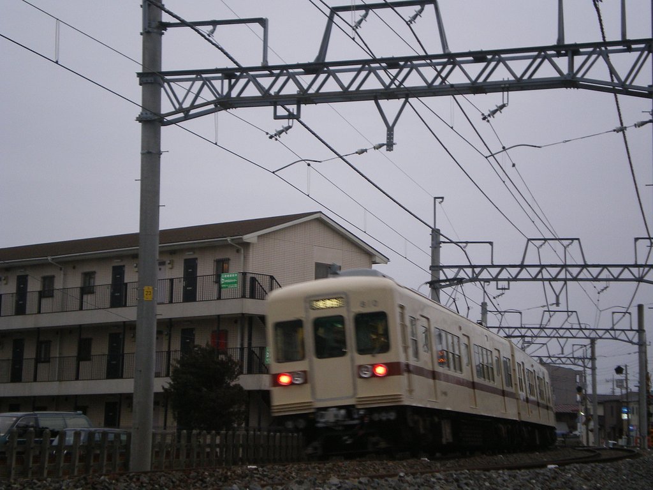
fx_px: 1396
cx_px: 326
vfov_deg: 19.9
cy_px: 245
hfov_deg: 26.3
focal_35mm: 74
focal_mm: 12.3
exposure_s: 1/50
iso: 160
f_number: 4.6
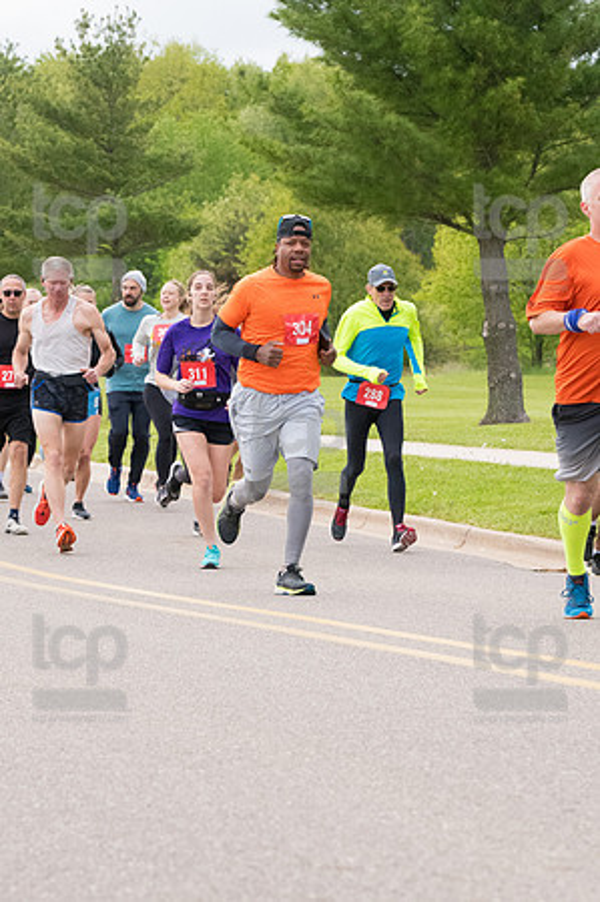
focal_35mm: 165
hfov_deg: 8.3
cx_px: 300
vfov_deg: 12.5
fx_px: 4134
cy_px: 451
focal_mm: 110
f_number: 7.1
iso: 4000
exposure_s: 1/1600
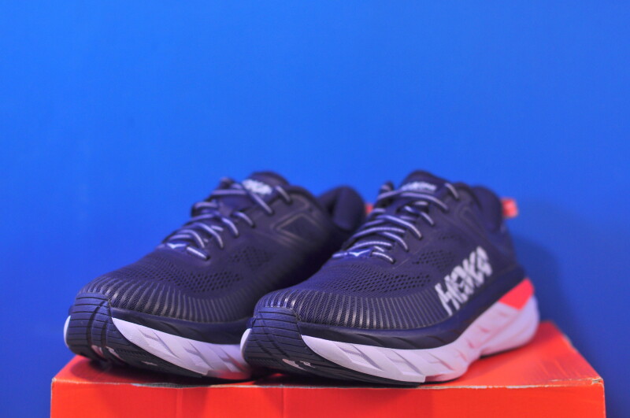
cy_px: 209
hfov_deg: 27.0
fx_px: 1311
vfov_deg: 18.1
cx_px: 315
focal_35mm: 75
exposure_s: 1/320
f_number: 2.5
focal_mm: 50
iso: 250
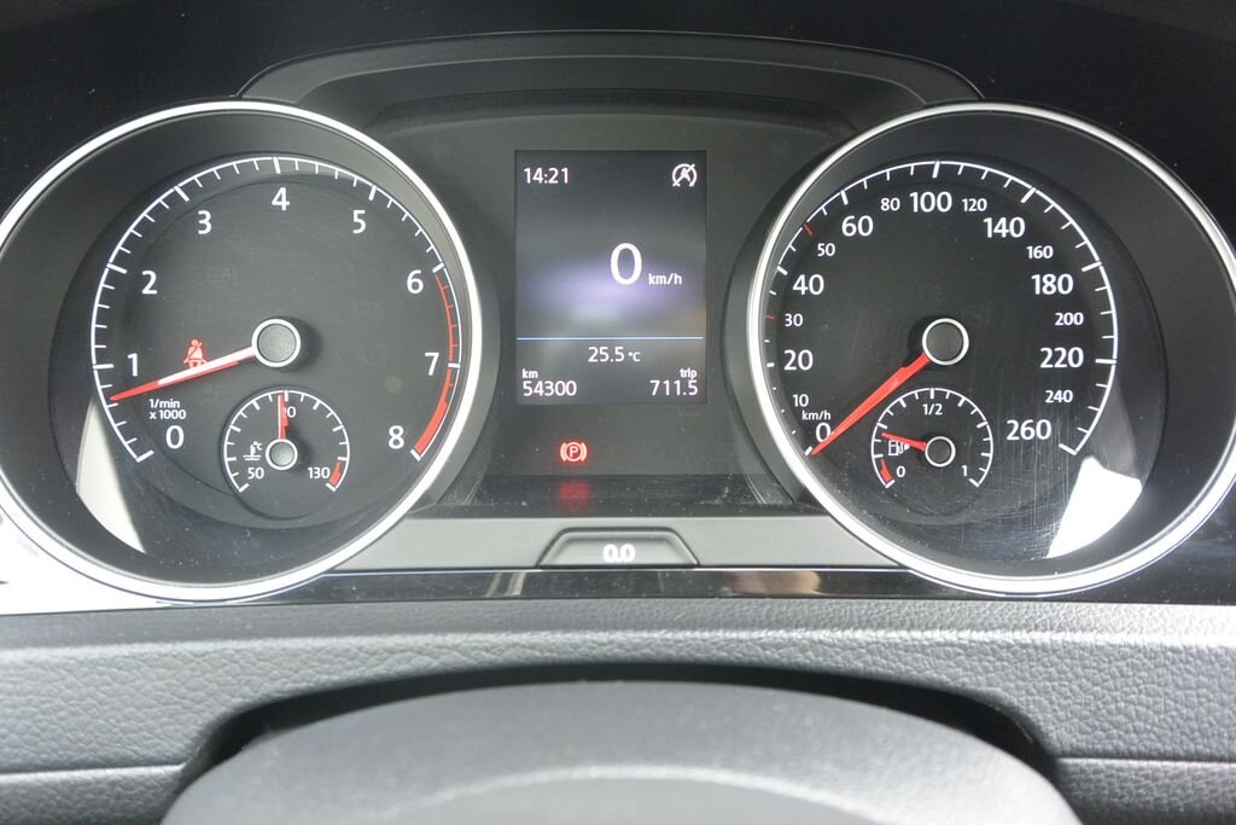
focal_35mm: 27
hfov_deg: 67.4
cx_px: 618
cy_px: 412
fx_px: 927
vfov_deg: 47.9
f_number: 3.5
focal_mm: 10
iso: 560
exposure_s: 1/60
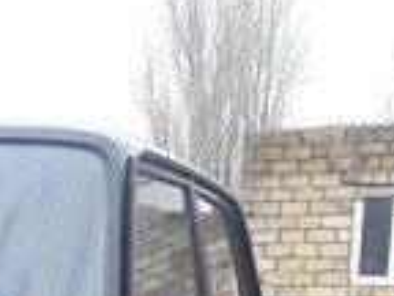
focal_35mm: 128
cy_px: 574
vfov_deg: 10.7
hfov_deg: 14.4
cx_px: -194
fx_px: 1457
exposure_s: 1/323
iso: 40
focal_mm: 3.7
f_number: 1.9
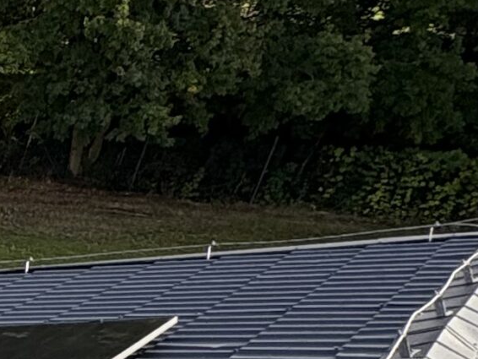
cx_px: -757
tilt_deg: -28.5
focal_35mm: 88
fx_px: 1216
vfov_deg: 15.0
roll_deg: -0.9
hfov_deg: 13.5
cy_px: 610
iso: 50
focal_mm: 2.22
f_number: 2.2
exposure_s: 1/412
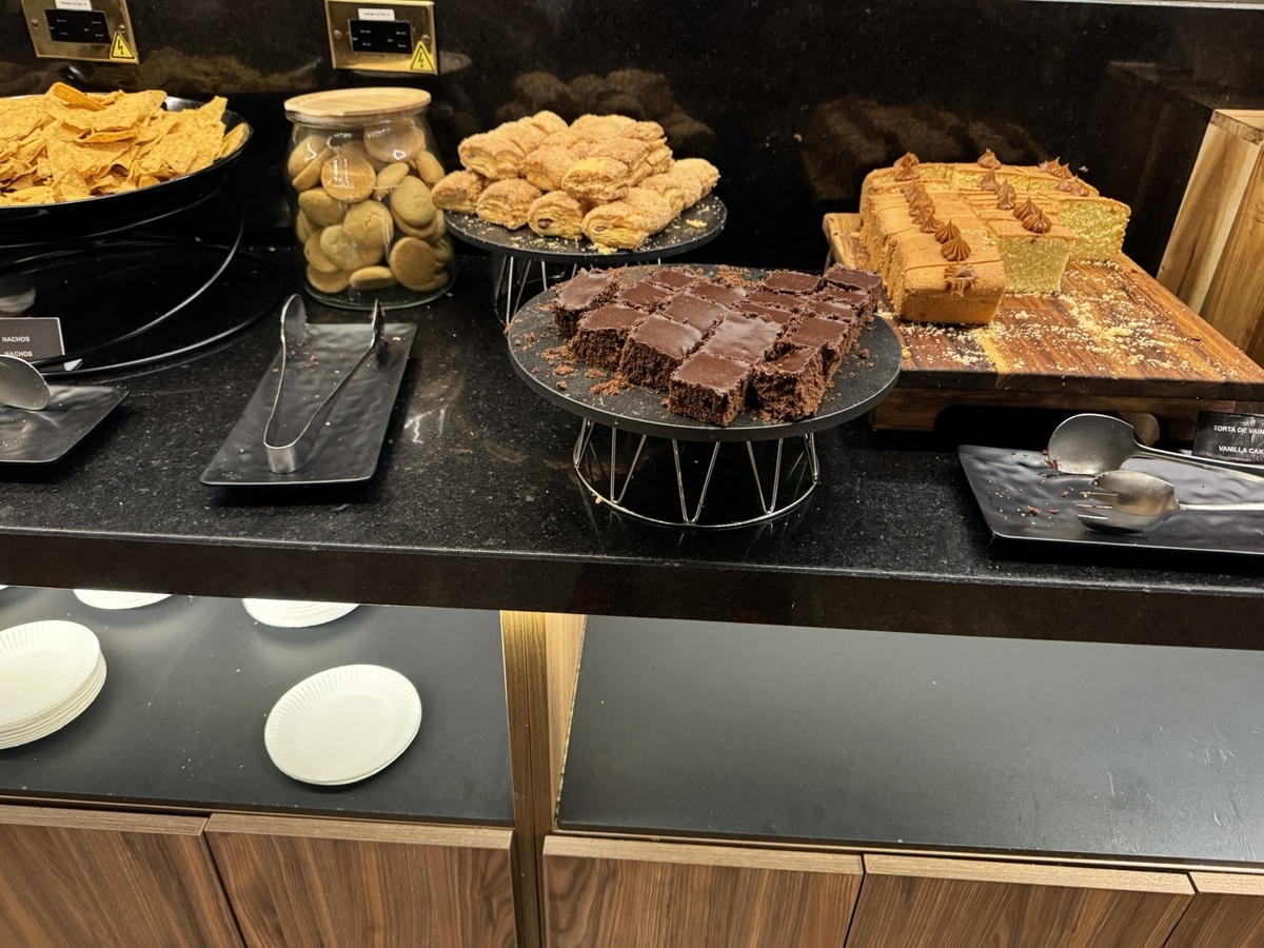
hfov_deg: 71.6
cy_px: 474
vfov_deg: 56.8
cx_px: 632
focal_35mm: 24
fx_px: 876
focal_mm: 6.76
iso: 800
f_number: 1.78
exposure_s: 1/40
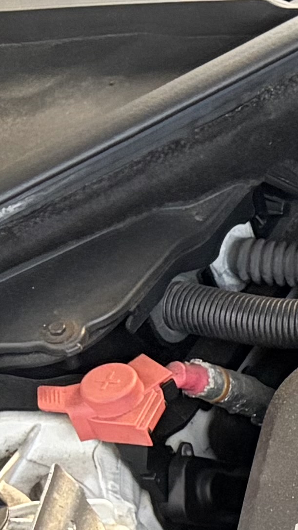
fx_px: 2093
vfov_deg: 14.1
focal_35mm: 149
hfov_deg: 7.3
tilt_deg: -49.0
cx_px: 886
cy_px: 597
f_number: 1.6
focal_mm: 5.96
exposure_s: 1/60
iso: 500
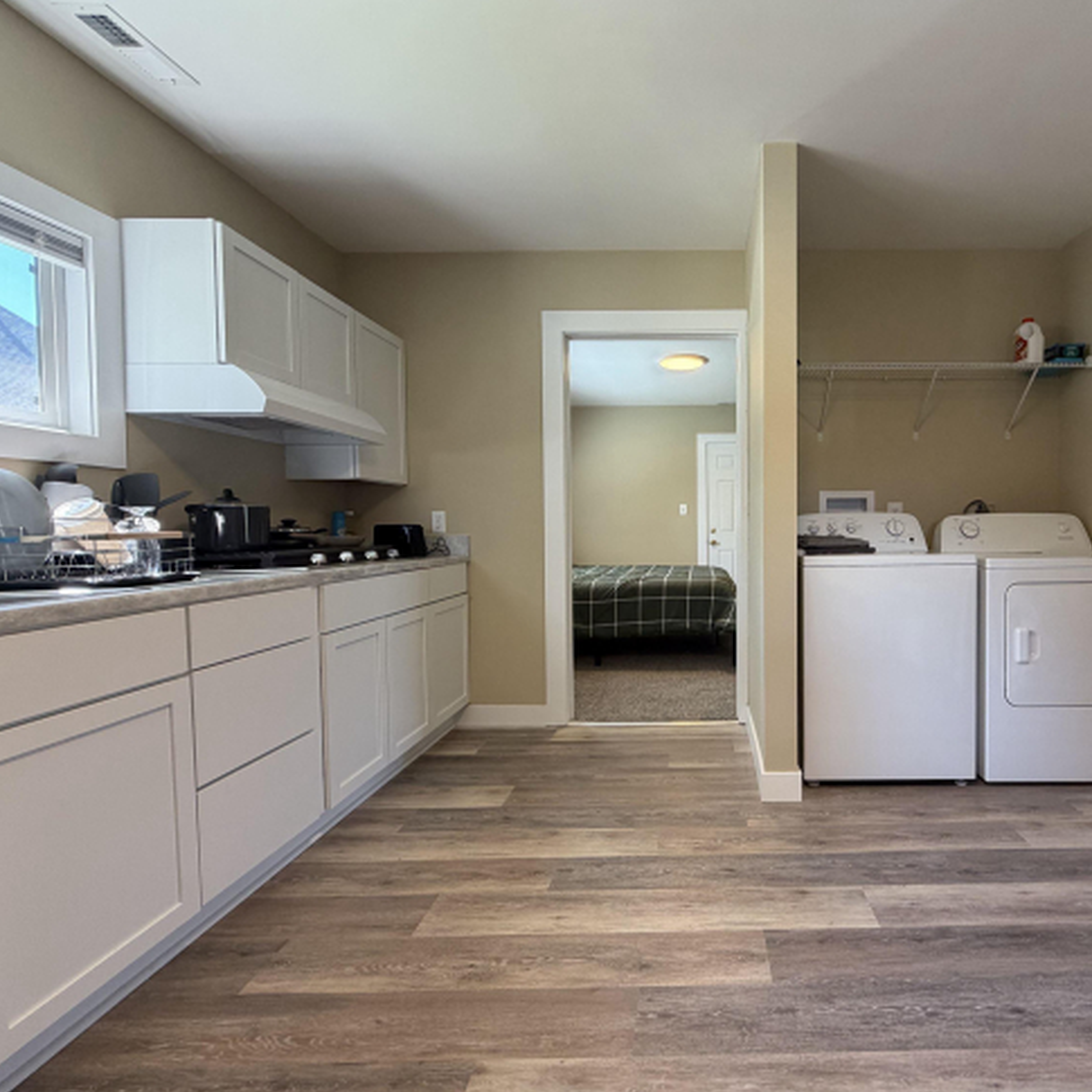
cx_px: 708
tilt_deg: -1.4
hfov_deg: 81.7
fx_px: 607
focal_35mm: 17
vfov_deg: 84.0
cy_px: 549
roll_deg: +0.9
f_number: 2.2
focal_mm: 2.2
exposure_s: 1/60
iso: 160
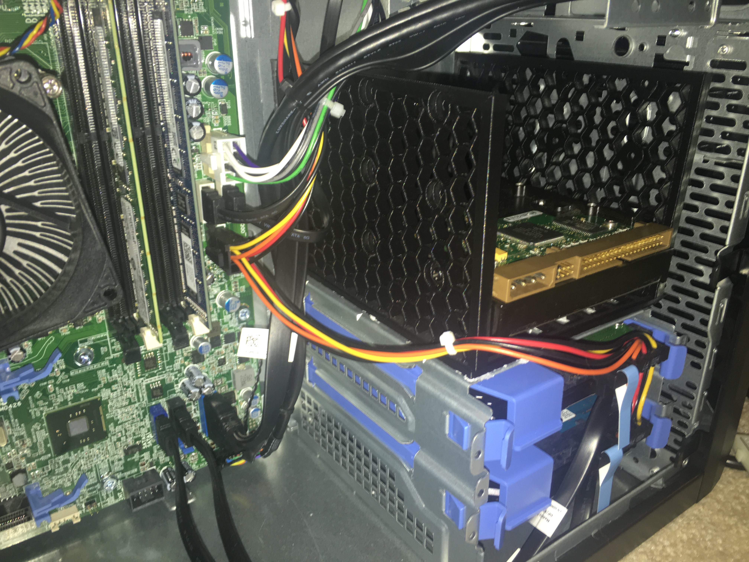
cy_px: 281
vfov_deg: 48.2
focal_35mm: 29
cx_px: 374
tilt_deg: -23.3
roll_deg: +0.5
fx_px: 627
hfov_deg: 61.7
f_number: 2.2
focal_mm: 4.15
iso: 32
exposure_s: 1/17
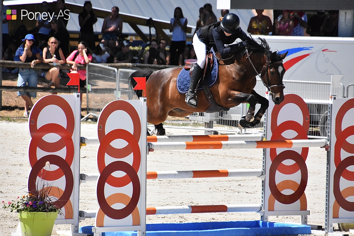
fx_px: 3688
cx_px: 177
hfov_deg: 5.5
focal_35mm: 375
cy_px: 118
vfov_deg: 3.7
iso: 2000
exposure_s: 1/8000
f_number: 6.3
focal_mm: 250
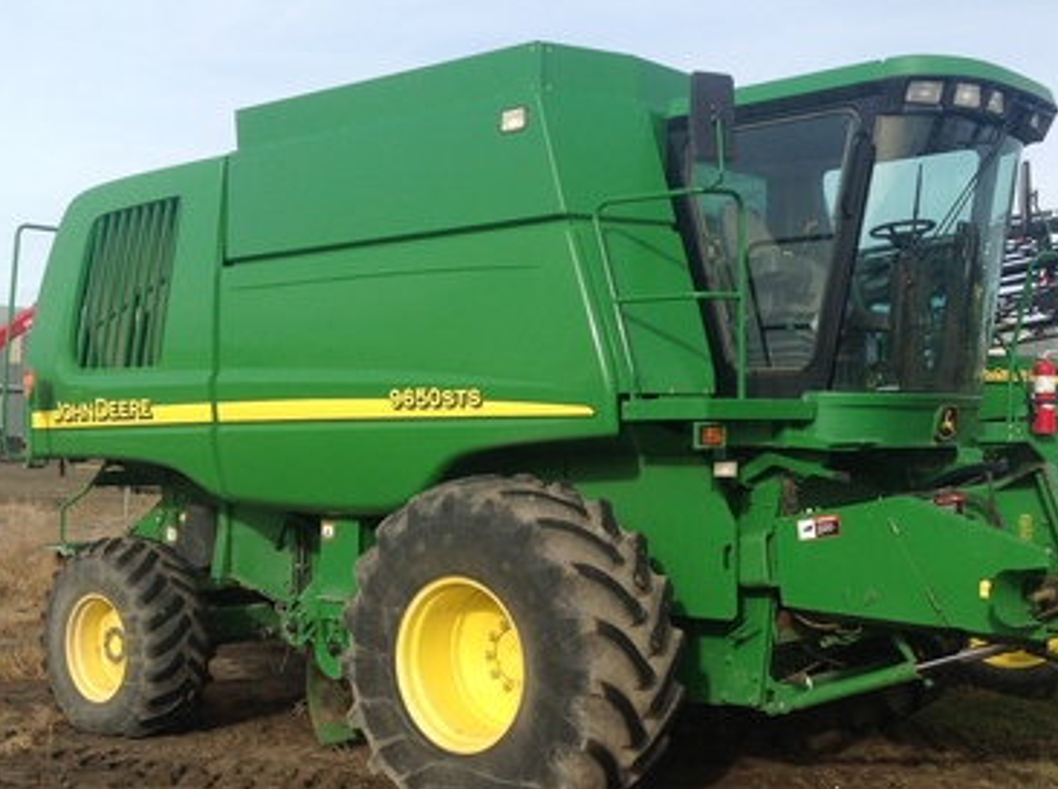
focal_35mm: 52
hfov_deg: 36.9
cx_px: 564
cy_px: 477
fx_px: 1586
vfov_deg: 27.9
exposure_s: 1/1681
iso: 50
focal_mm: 4.28
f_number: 2.4
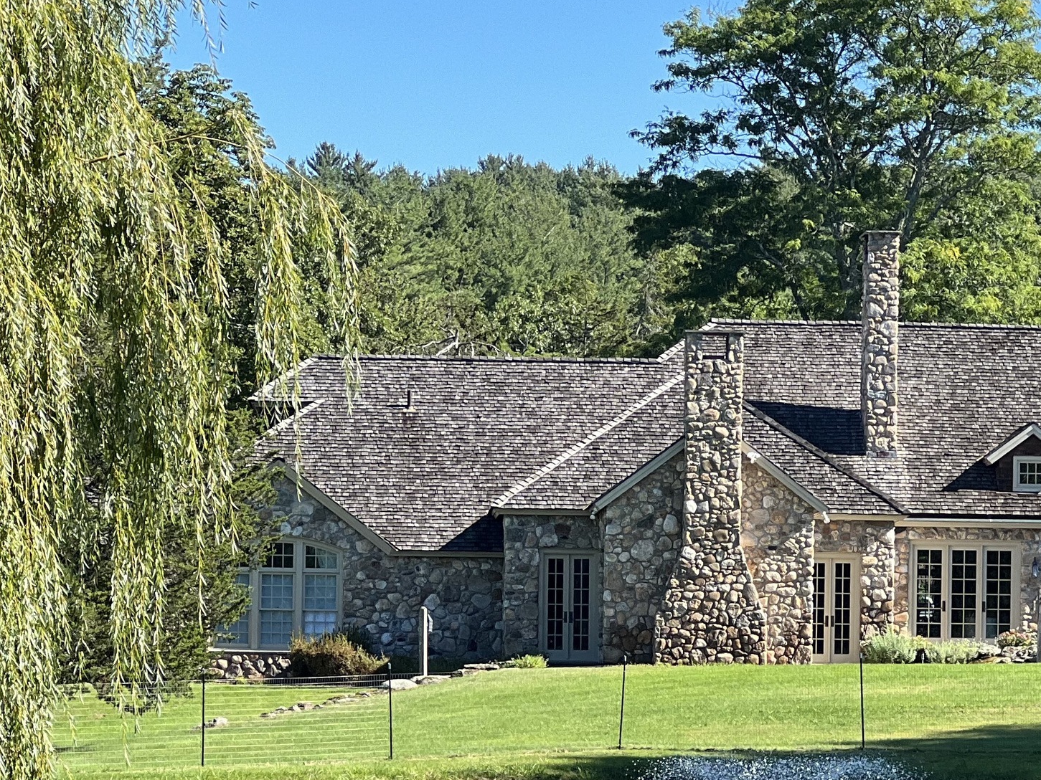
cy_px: 508
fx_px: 4901
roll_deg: +0.5
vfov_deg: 9.1
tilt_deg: +4.5
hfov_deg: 12.1
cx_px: 786
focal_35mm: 163
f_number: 2.8
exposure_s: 1/334
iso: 32
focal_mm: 9
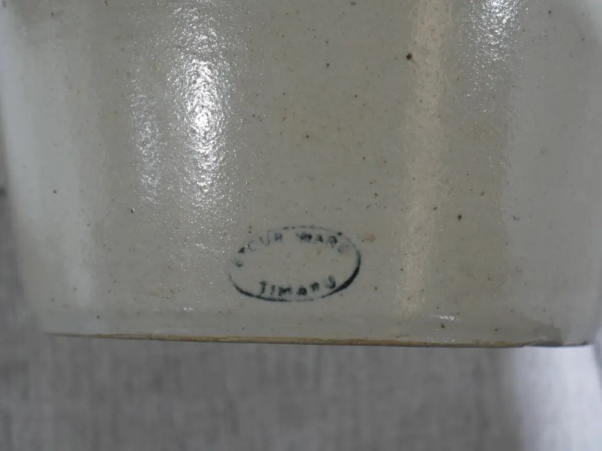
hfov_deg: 30.3
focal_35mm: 64
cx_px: 301
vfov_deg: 22.9
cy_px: 226
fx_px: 1113
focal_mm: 32
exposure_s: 1/80
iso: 1000
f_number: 5.4
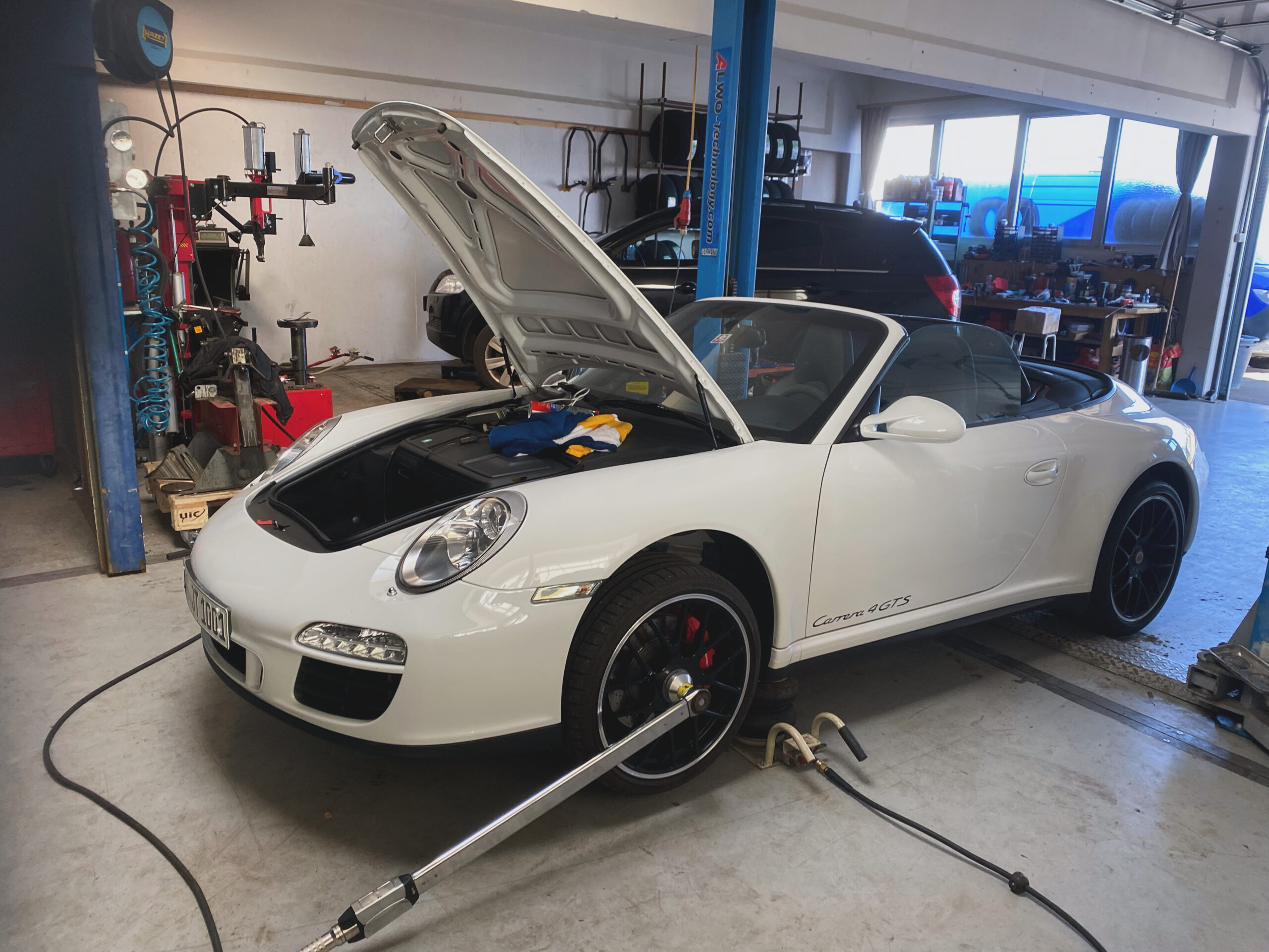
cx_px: 634
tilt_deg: -13.7
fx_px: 953
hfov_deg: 67.3
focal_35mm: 26
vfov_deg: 53.1
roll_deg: -2.4
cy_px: 476
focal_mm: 4.25
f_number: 1.8
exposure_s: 1/121
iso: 125
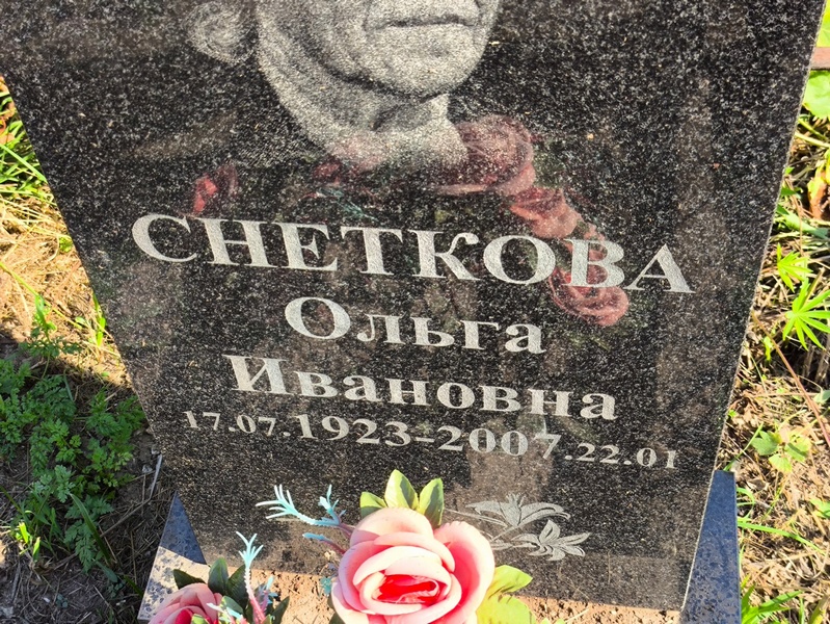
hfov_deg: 38.2
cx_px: 415
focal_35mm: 50
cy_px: 312
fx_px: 1199
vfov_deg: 29.1
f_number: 1.7
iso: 50
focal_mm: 4.71
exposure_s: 1/499
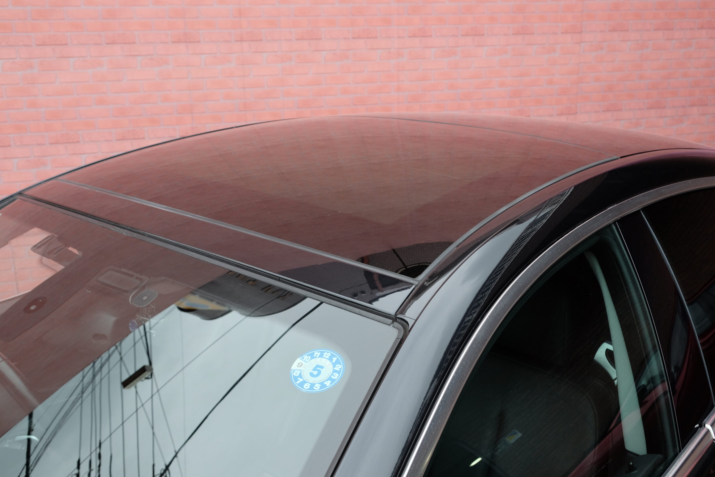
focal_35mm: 36
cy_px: 237
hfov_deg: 53.1
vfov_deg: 36.9
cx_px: 364
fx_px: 715
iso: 400
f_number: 5.6
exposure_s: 1/125
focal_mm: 23.3
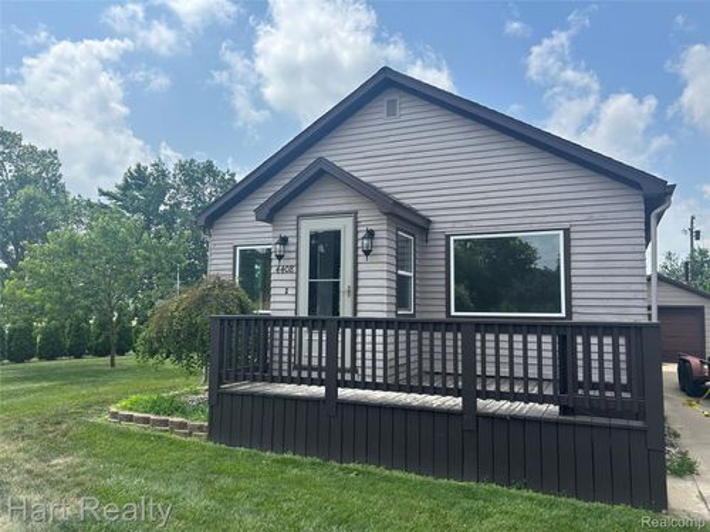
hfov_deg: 67.3
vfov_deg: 53.1
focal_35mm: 26
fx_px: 533
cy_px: 266
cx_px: 355
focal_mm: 5.7
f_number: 1.5
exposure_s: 1/3460
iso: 50
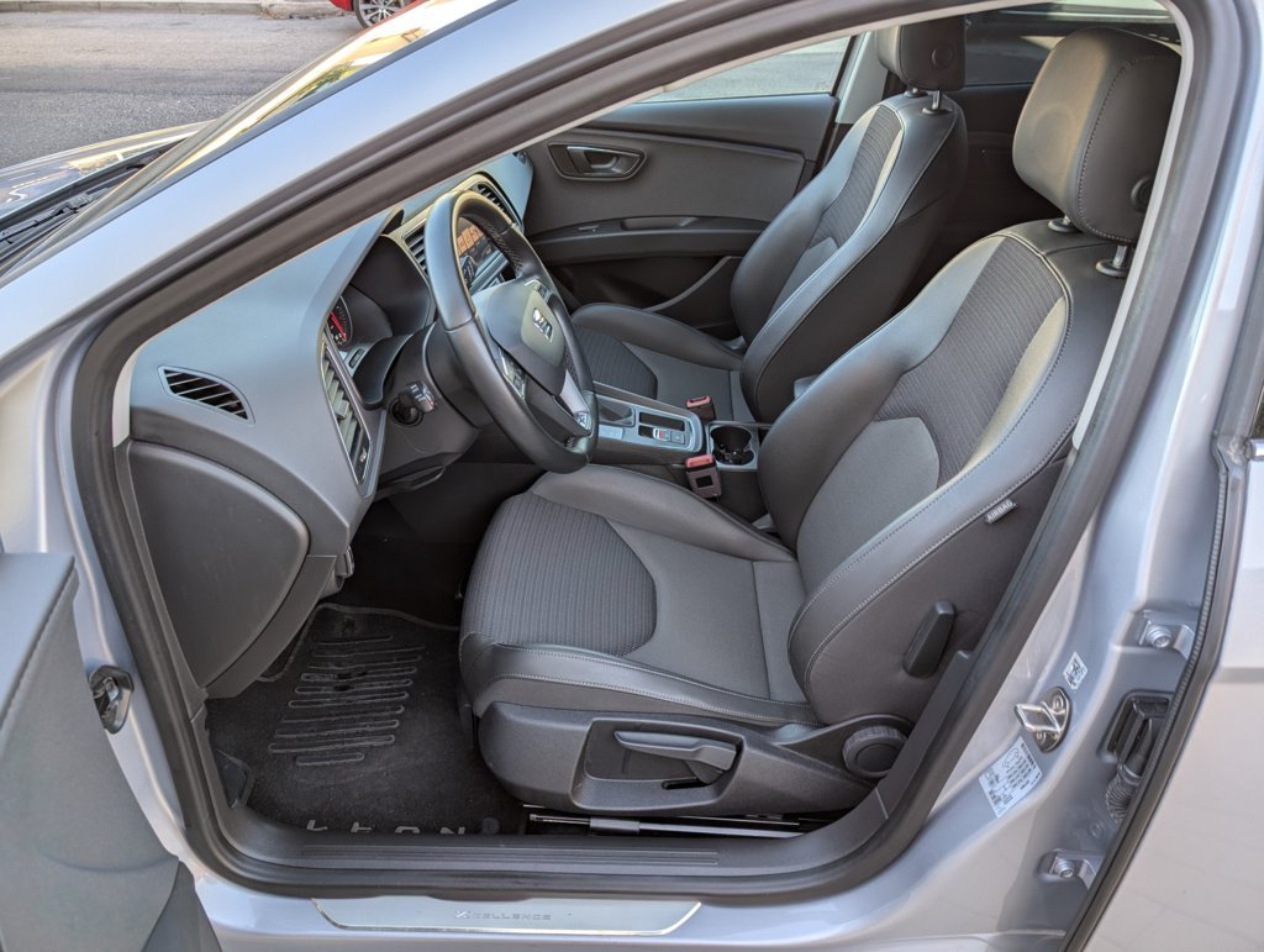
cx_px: 632
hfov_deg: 71.5
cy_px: 476
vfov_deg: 56.9
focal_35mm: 24
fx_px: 878
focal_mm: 6.9
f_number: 1.68
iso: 19
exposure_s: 1/64.3
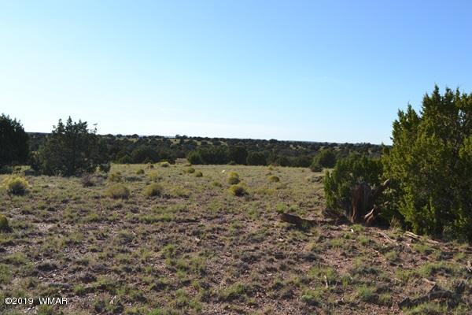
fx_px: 590
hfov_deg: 43.6
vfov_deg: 29.9
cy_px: 158
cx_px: 236
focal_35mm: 45
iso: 100
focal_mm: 30
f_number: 9
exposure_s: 1/200
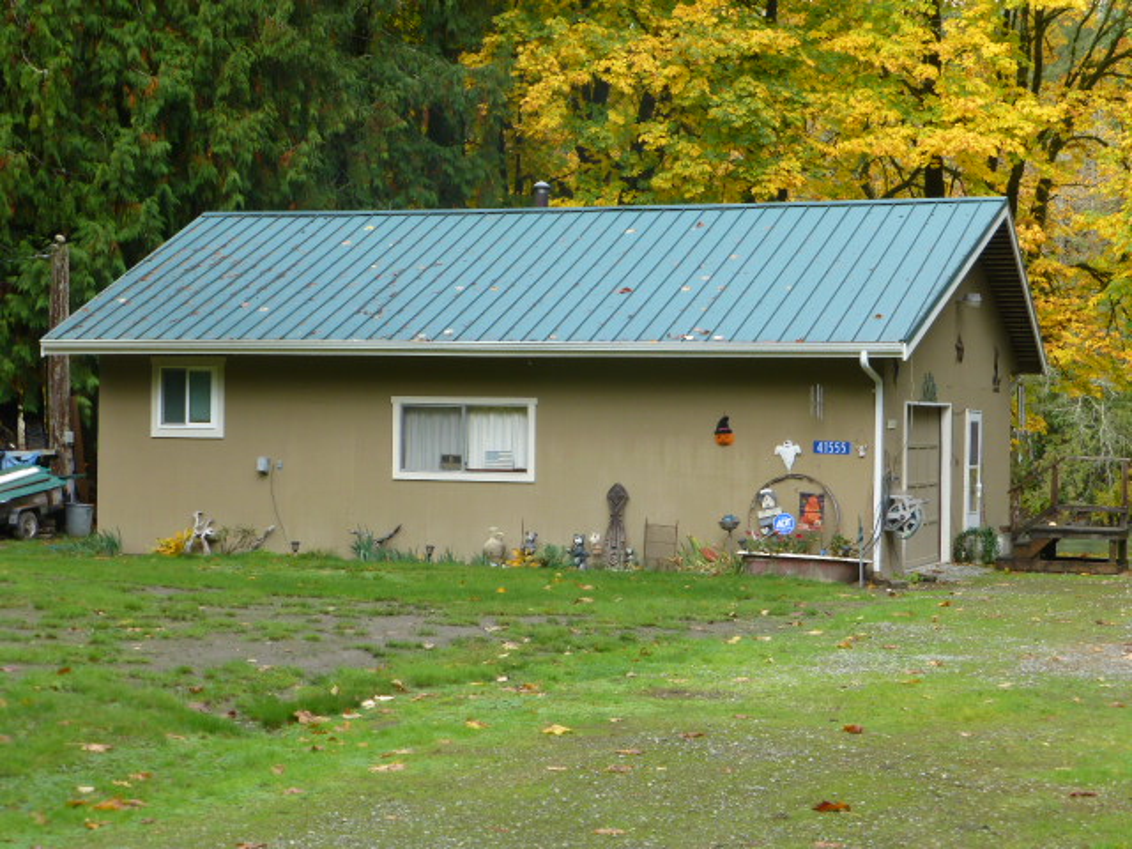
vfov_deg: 18.7
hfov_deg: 24.7
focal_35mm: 79
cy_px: 424
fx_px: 2583
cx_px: 566
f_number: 5.1
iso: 200
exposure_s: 1/125
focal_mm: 14.2
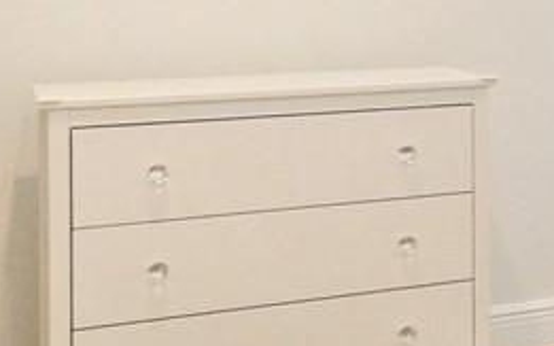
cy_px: -92
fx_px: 1374
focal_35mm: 91
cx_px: 1087
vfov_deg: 13.9
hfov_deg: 17.2
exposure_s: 1/125
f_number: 4
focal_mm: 7
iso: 1600
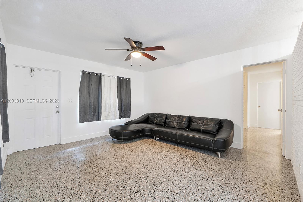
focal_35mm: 15
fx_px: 126
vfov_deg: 77.3
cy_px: 101
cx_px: 152
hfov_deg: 100.4
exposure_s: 1/8
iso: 800
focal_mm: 10
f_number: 6.3
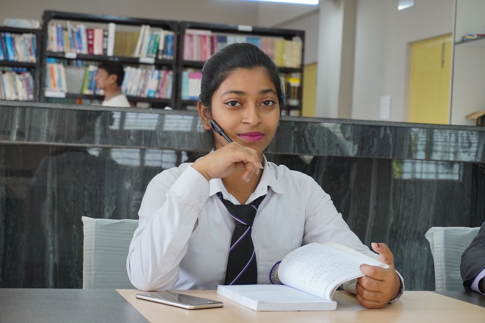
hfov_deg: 27.0
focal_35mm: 75
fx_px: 1010
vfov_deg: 18.2
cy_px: 162
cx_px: 242
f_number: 5.6
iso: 2000
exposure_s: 1/320
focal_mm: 50
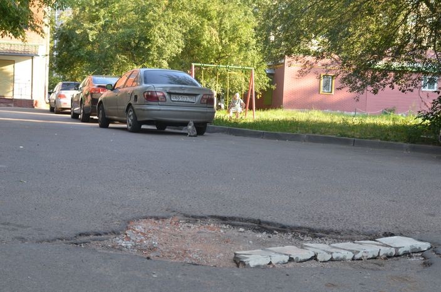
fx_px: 623
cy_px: 146
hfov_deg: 39.0
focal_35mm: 51
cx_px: 220
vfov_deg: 26.4
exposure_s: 1/125
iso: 400
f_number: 5.6
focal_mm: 34
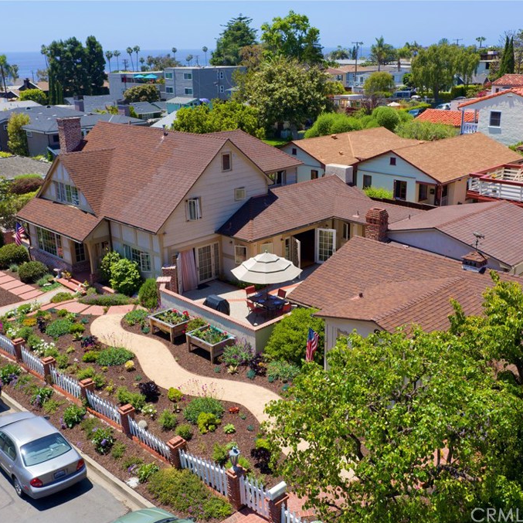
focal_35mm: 36
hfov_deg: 46.0
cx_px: 274
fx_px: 615
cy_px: 263
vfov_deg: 46.0
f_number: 5
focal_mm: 10.26
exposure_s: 1/320
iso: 100
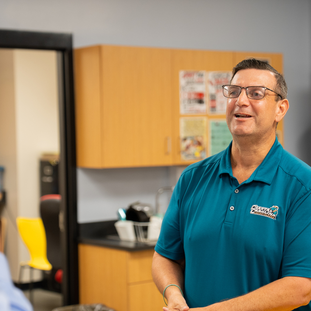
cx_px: 170
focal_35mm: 87
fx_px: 884
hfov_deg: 19.9
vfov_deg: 19.9
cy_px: 155
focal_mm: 68
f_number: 2.8
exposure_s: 1/125
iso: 1000
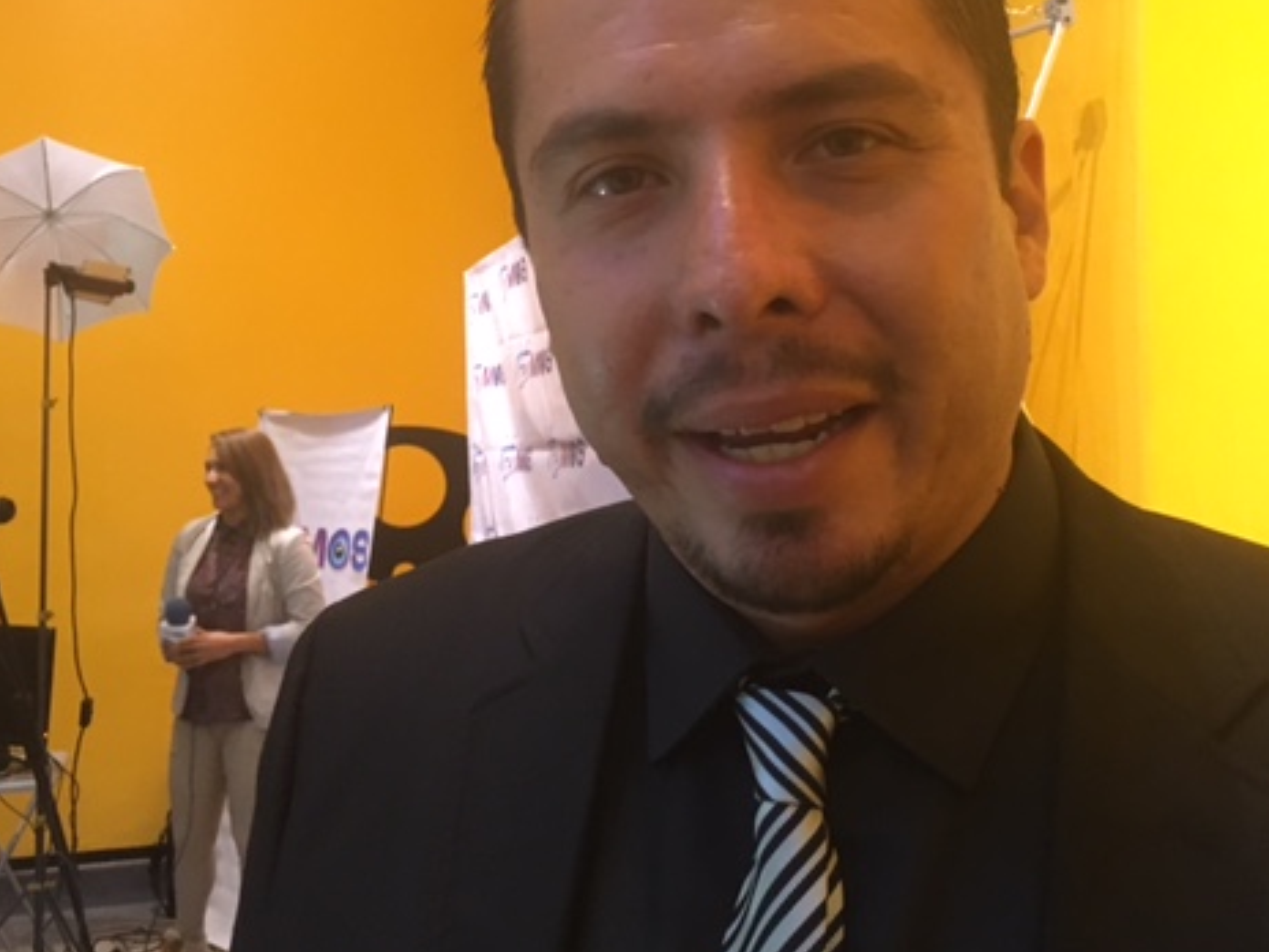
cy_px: 413
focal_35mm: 40
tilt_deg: +2.2
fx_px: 1466
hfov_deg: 46.7
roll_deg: -0.9
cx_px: 692
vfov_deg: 35.9
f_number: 2.2
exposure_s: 1/15
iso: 200
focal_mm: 4.15
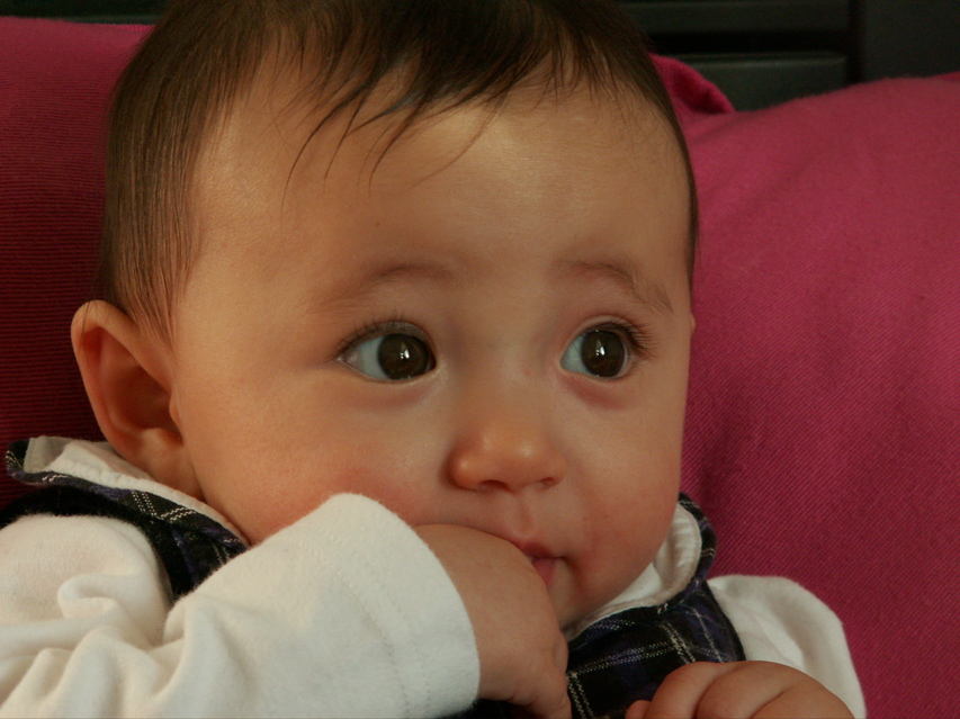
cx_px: 480
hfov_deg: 14.2
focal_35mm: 139
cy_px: 360
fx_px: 3853
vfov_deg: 10.7
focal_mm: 22.68
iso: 100
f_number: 4
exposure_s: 1/40
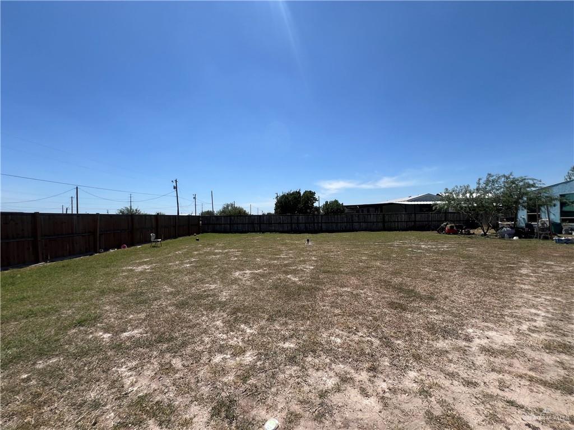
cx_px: 287
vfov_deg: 89.9
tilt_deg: +1.4
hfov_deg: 106.2
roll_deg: +1.3
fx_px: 216
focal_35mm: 13
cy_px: 215
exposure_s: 1/2421
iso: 32
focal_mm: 1.57
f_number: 1.8
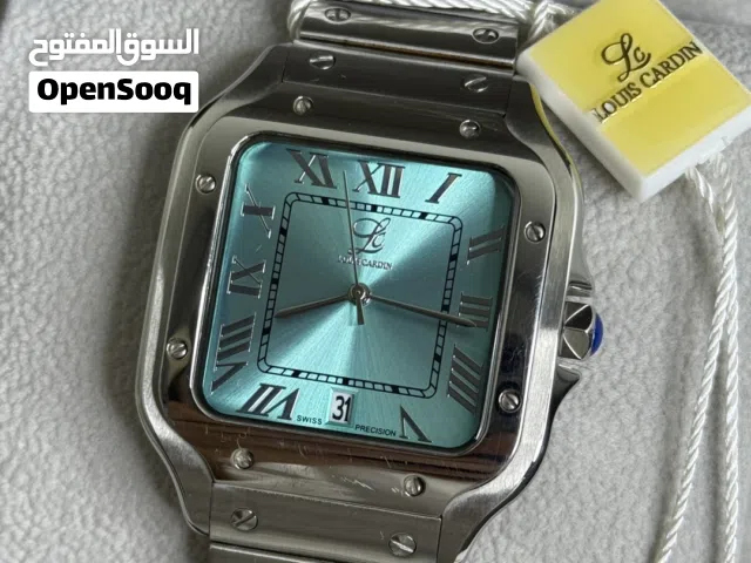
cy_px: 282
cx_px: 376
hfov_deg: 39.7
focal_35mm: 48
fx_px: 1041
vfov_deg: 30.3
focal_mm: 6.76
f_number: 1.78
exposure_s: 1/121
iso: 50
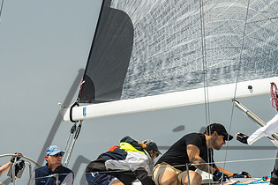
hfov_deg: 6.3
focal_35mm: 329
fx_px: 2540
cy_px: 122
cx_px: 23
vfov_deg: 4.2
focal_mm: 140
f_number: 6.3
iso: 320
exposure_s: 1/1000
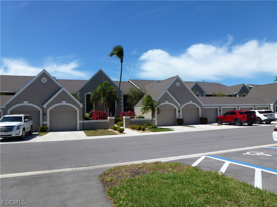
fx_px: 192
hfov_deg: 71.6
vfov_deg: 56.8
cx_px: 138
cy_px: 104
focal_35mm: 24
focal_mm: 4.3
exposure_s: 1/1000
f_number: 4
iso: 100
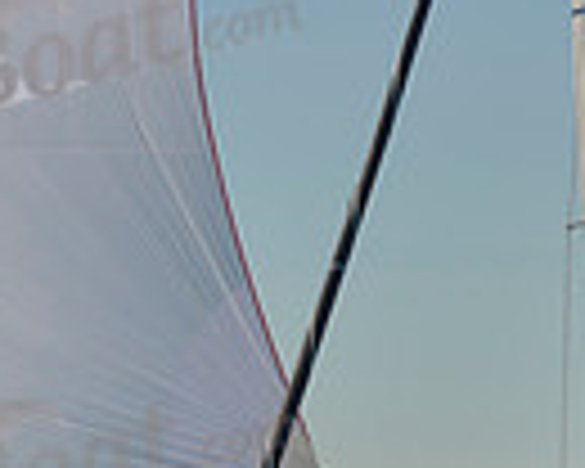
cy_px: 664
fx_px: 5090
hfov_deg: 6.6
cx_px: 536
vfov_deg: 5.2
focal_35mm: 294
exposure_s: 1/640
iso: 200
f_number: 8
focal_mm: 70
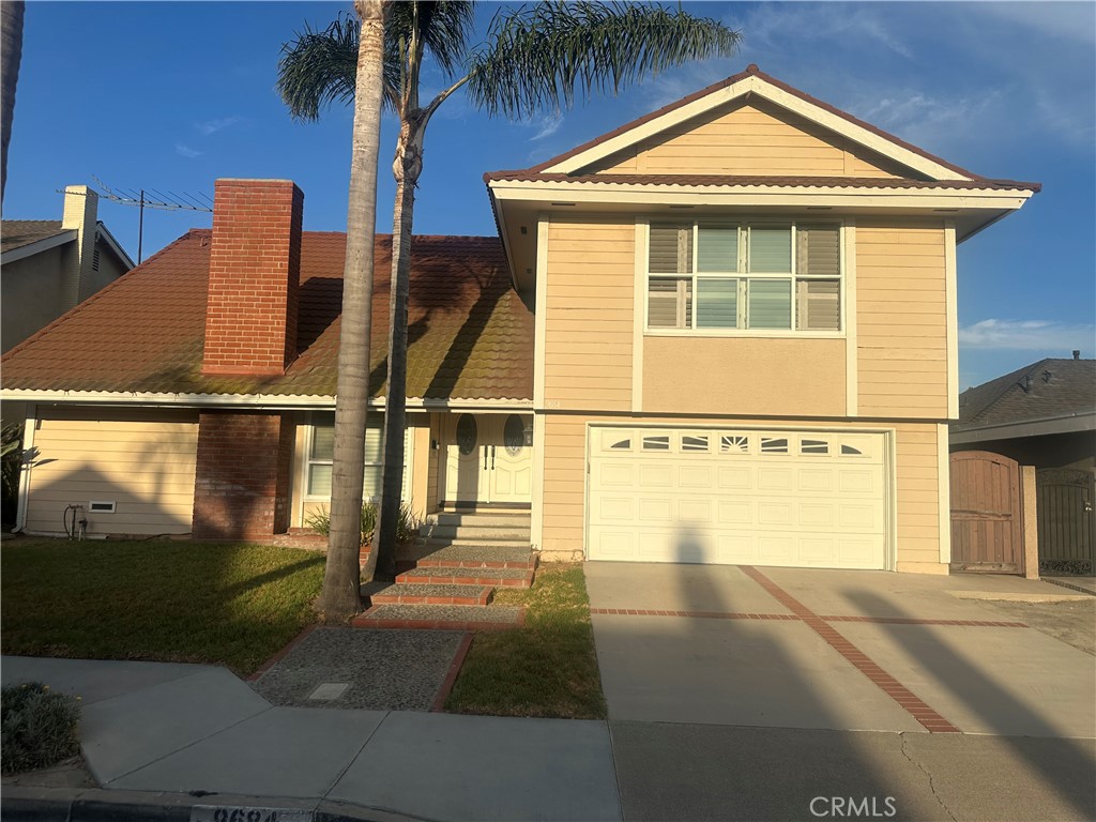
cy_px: 411
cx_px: 548
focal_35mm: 24
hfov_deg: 71.6
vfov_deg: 56.8
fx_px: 760
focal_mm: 6.86
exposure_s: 1/6623
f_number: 1.78
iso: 80
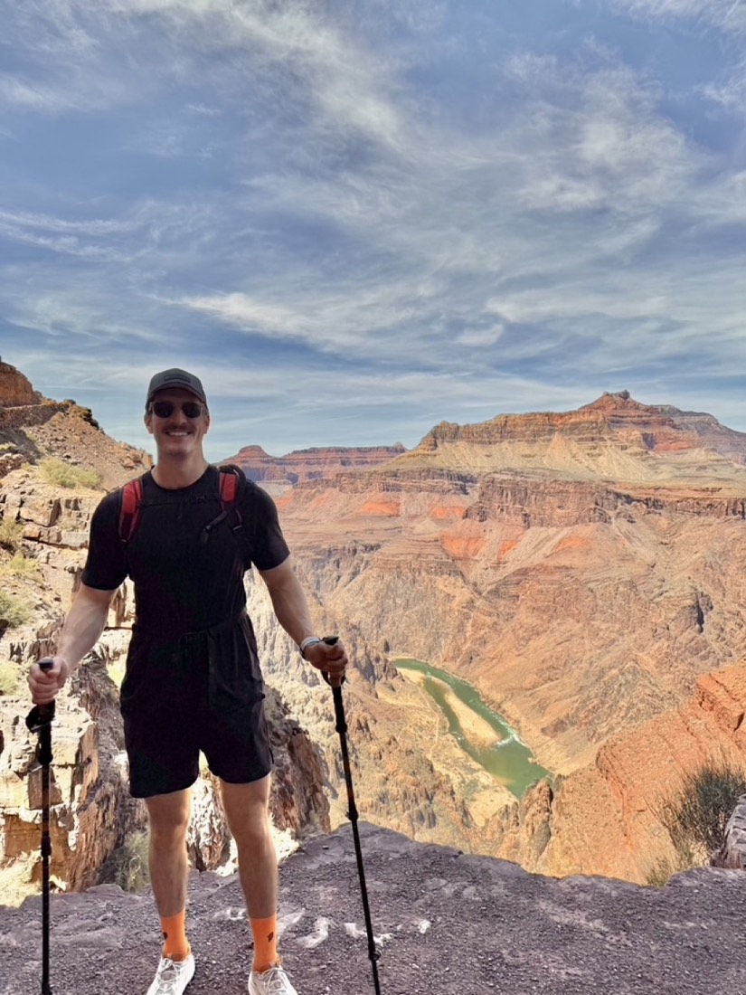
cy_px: 498
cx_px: 373
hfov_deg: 56.8
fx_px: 690
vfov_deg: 71.6
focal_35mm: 24
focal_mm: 6.76
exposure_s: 1/4950
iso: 80
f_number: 1.78
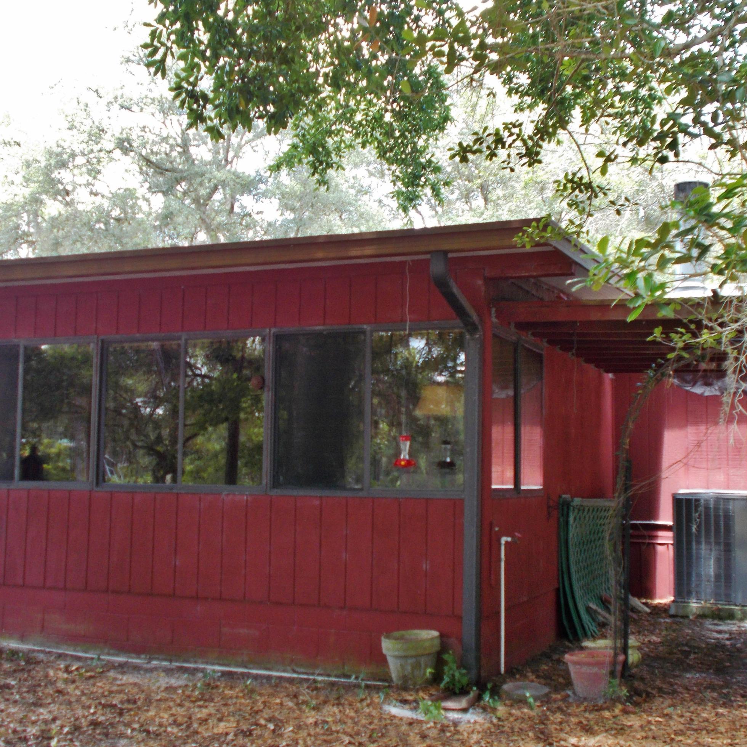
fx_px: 1123
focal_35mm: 46
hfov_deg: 36.8
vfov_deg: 36.8
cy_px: 362
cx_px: 370
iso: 80
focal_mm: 6
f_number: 3.6
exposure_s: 1/40
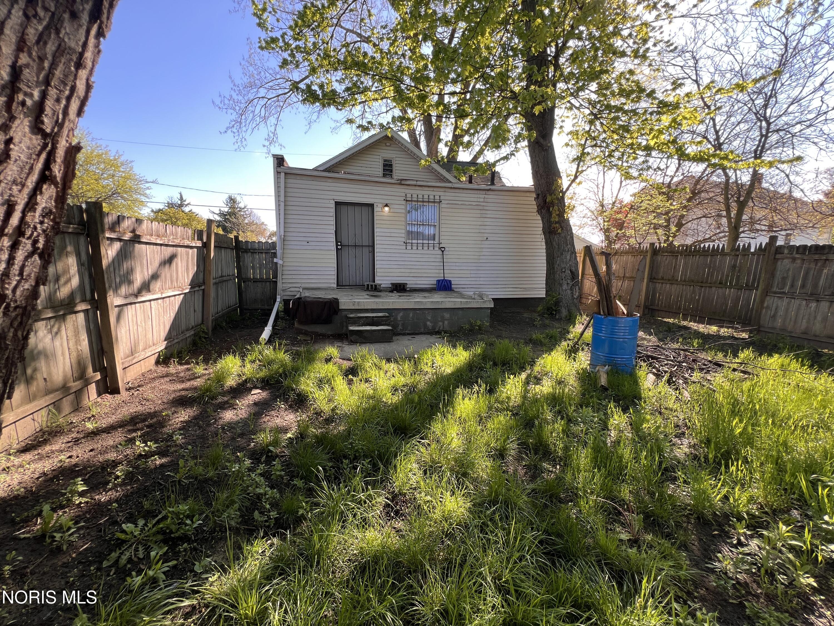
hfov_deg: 106.2
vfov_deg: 89.9
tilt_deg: -9.8
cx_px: 417
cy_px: 313
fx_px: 313
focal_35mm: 13
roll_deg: -0.8
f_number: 1.8
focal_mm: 1.57
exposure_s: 1/151
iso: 32
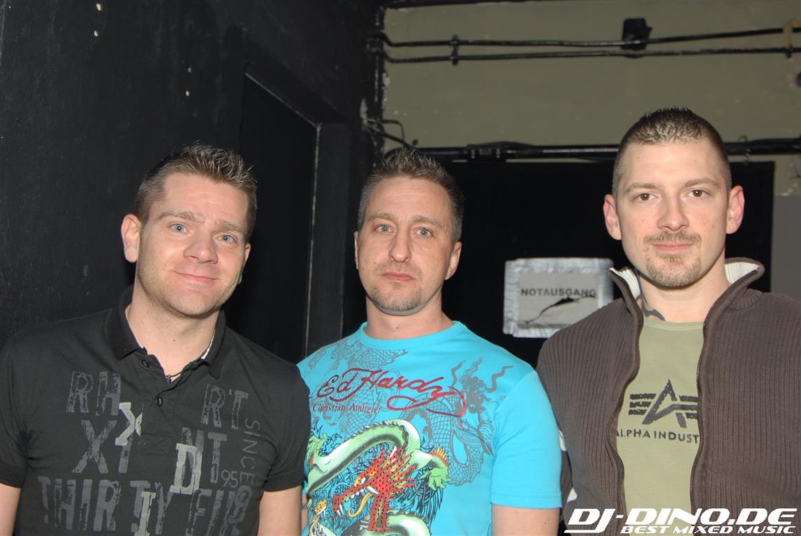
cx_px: 400
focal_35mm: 36
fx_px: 802
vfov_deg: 37.0
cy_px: 268
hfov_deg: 53.1
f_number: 5.6
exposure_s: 1/10
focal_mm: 24
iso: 200
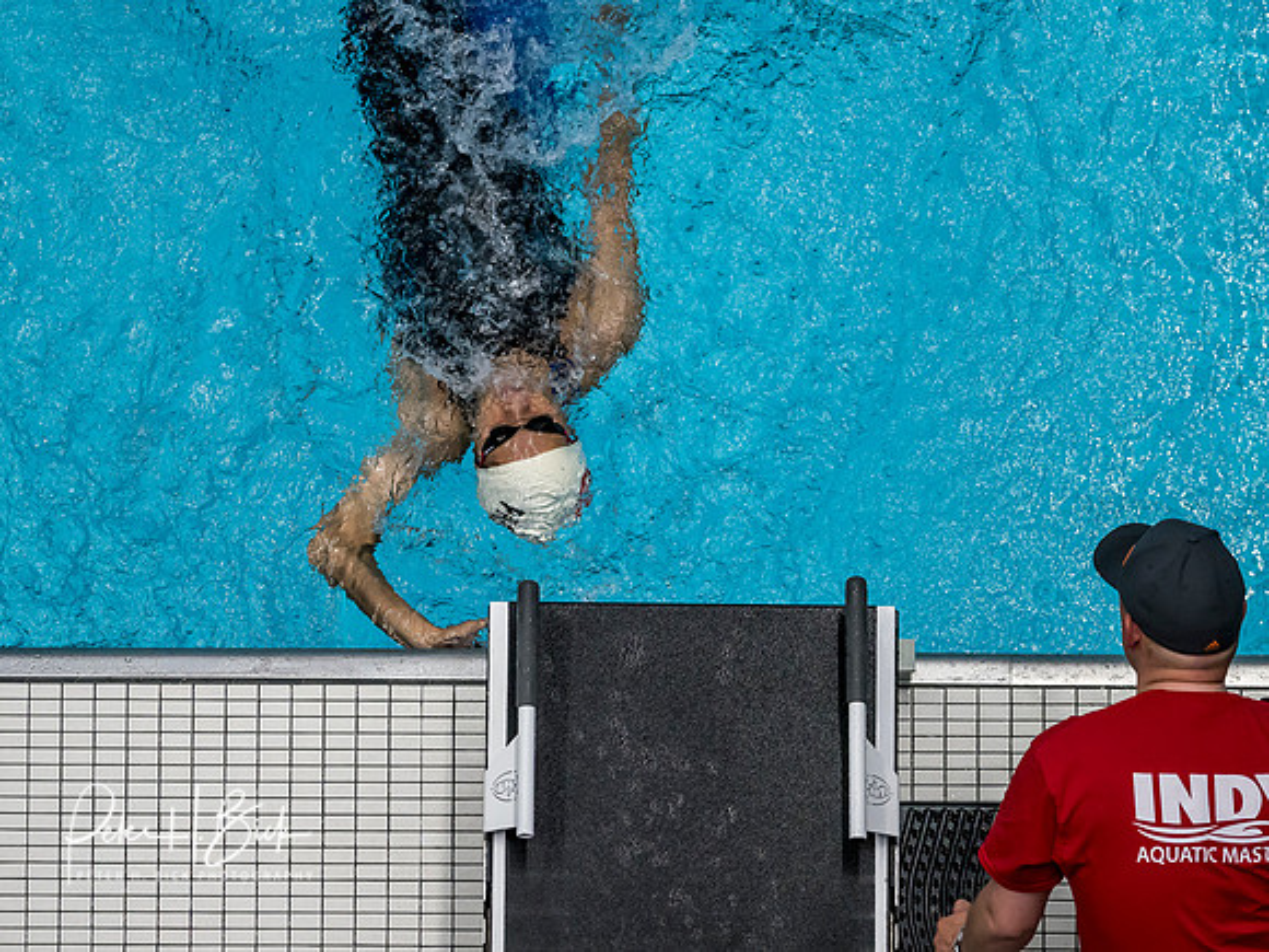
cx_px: 634
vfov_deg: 3.5
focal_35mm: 424
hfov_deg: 4.7
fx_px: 15548
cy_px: 476
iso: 2000
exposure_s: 1/1000
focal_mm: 200
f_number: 2.8
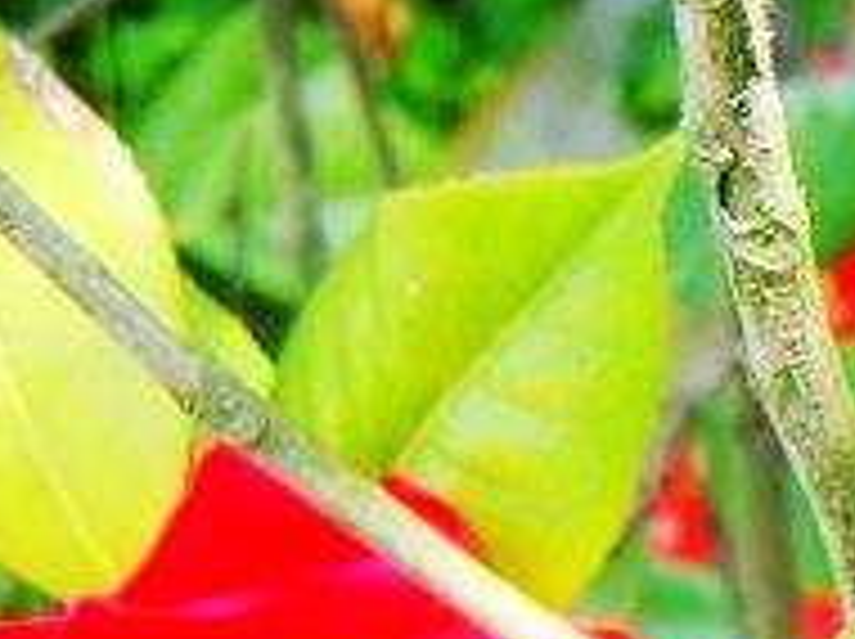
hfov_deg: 18.0
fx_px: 2418
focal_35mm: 98
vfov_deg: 15.0
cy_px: 495
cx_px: 1274
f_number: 2.7
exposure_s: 1/125
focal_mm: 8.13
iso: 50
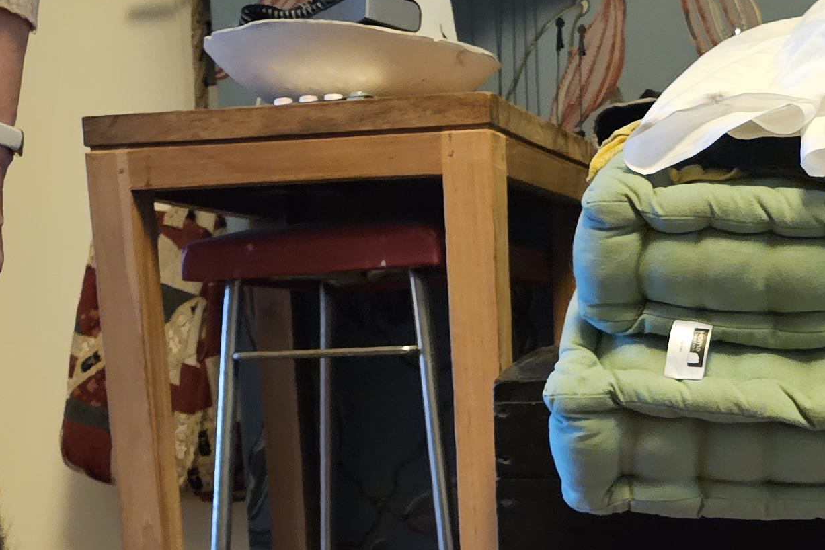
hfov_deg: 25.7
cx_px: 623
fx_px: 1787
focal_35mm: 78
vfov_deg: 15.9
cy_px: 850
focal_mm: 6.3
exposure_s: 1/50
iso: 2000
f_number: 1.7
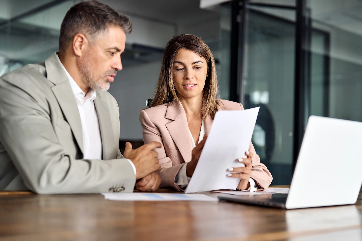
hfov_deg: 39.6
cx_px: 181
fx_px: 503
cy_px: 120
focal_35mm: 50
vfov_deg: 27.0
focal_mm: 50
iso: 1250
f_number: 2.2
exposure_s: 1/200
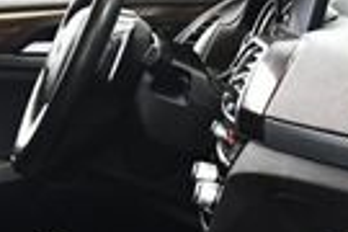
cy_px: 201
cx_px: -113
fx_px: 1653
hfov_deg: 11.7
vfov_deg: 8.0
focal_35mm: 171
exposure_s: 1/125
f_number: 3.5
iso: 3200
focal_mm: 18
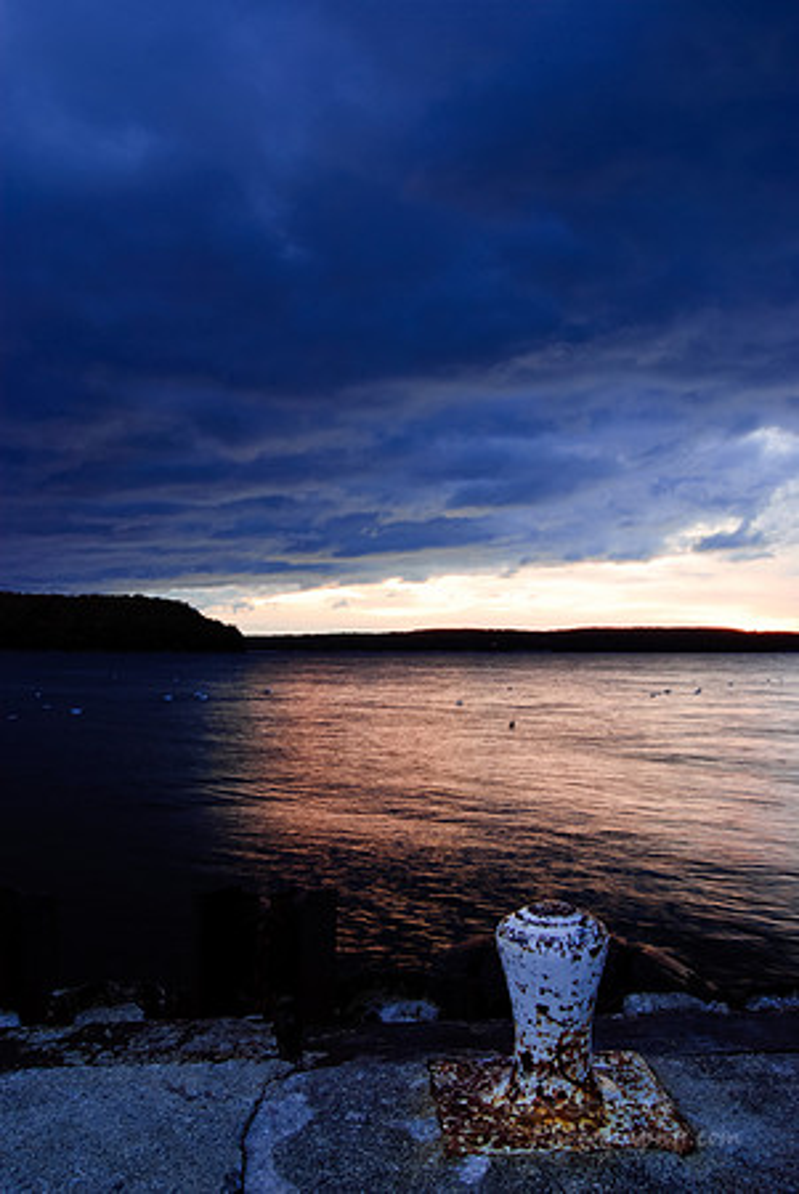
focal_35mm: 30
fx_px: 996
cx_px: 400
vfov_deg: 61.9
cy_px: 597
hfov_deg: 43.7
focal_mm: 20
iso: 100
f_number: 16
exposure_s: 1
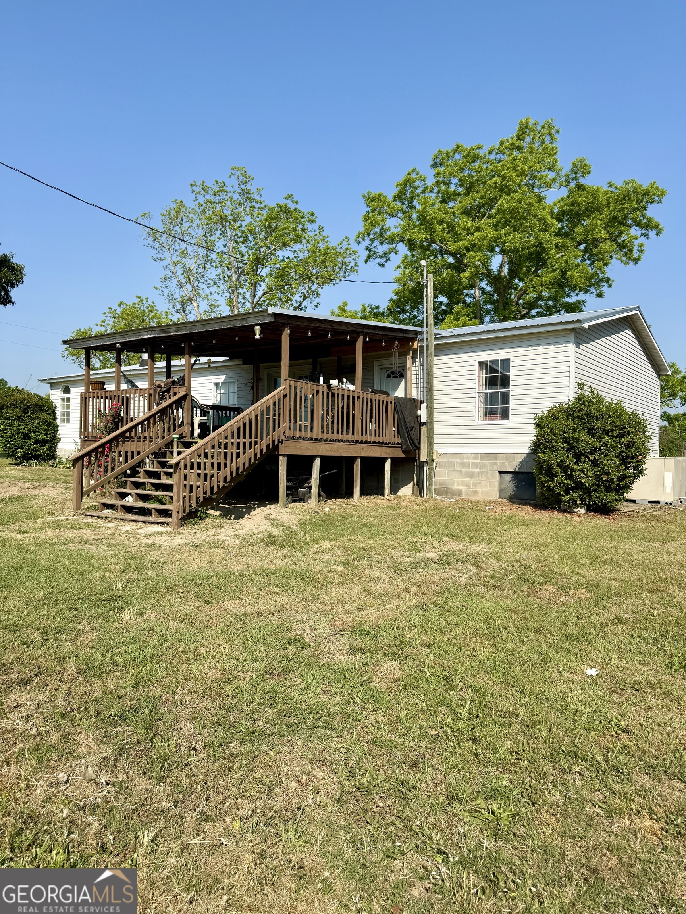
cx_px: 343
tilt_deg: +0.8
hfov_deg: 56.8
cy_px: 457
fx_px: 634
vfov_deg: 71.6
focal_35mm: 24
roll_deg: -1.4
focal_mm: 6.76
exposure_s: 1/3759
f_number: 1.78
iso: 80
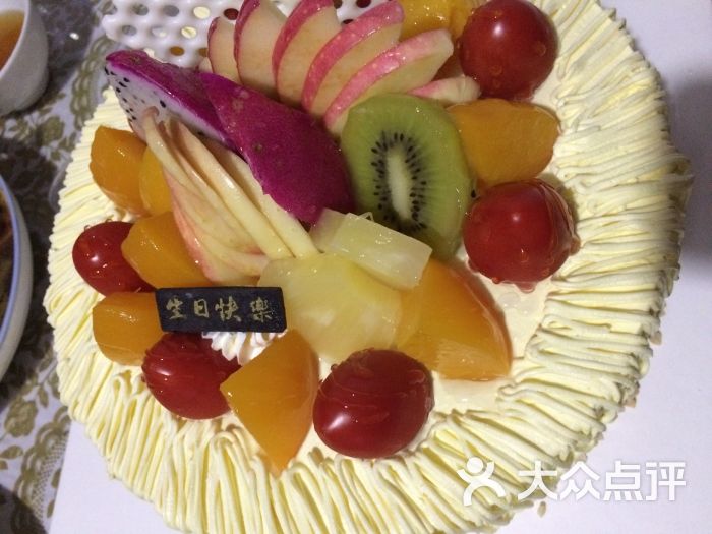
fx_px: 596
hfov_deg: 61.7
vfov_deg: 48.2
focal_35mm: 29
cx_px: 356
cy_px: 267
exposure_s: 1/17
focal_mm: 4.15
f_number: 2.2
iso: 400
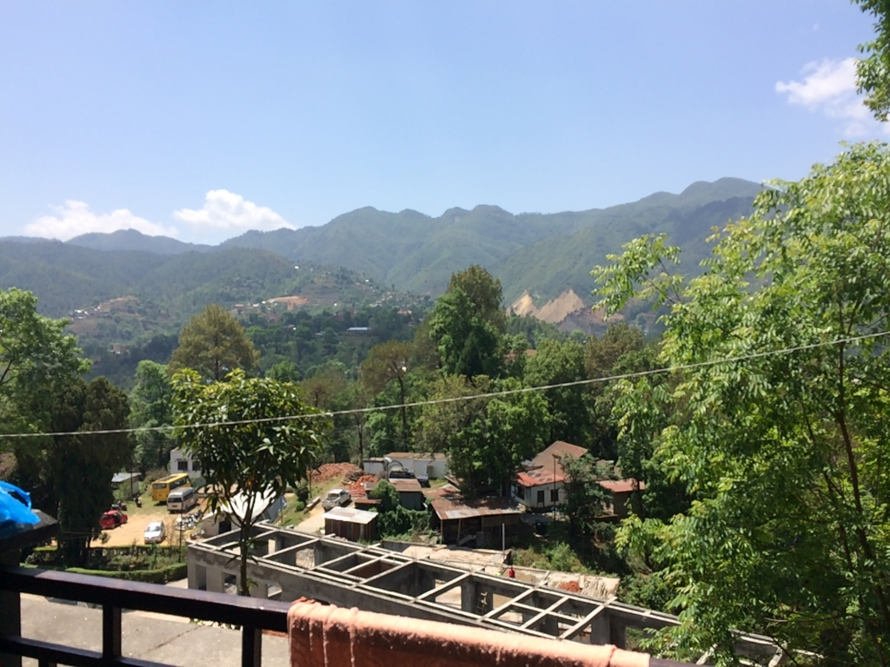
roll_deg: +1.7
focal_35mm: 29
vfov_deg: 48.2
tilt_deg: -0.5
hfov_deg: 61.7
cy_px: 334
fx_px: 746
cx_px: 445
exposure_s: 1/1656
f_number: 2.2
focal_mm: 4.15
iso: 32
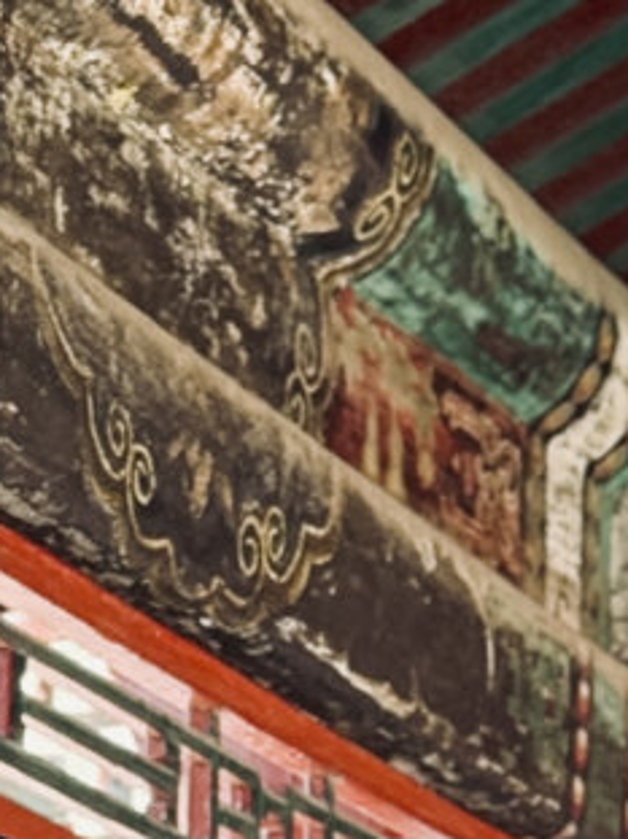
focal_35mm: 247
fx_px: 5979
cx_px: 178
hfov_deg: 6.0
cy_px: 1403
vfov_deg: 7.8
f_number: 1.8
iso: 100
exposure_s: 1/166
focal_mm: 6.8
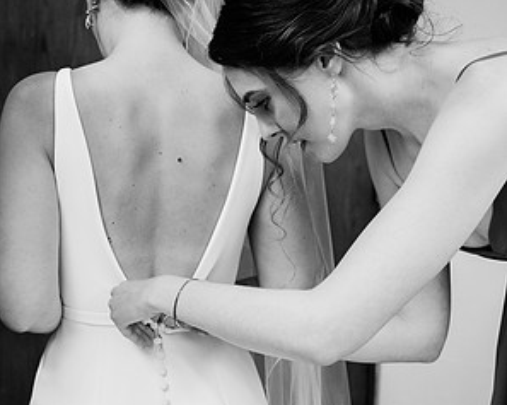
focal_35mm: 64
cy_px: 255
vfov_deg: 23.7
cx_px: 254
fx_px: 959
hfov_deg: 29.6
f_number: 4
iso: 1600
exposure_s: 1/250
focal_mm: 45
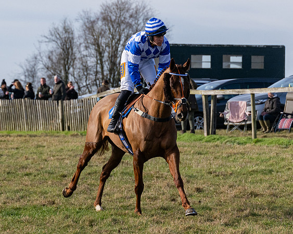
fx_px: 2067
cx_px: 177
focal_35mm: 238
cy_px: 113
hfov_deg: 8.1
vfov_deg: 6.5
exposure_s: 1/3200
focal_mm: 103
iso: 400
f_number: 5
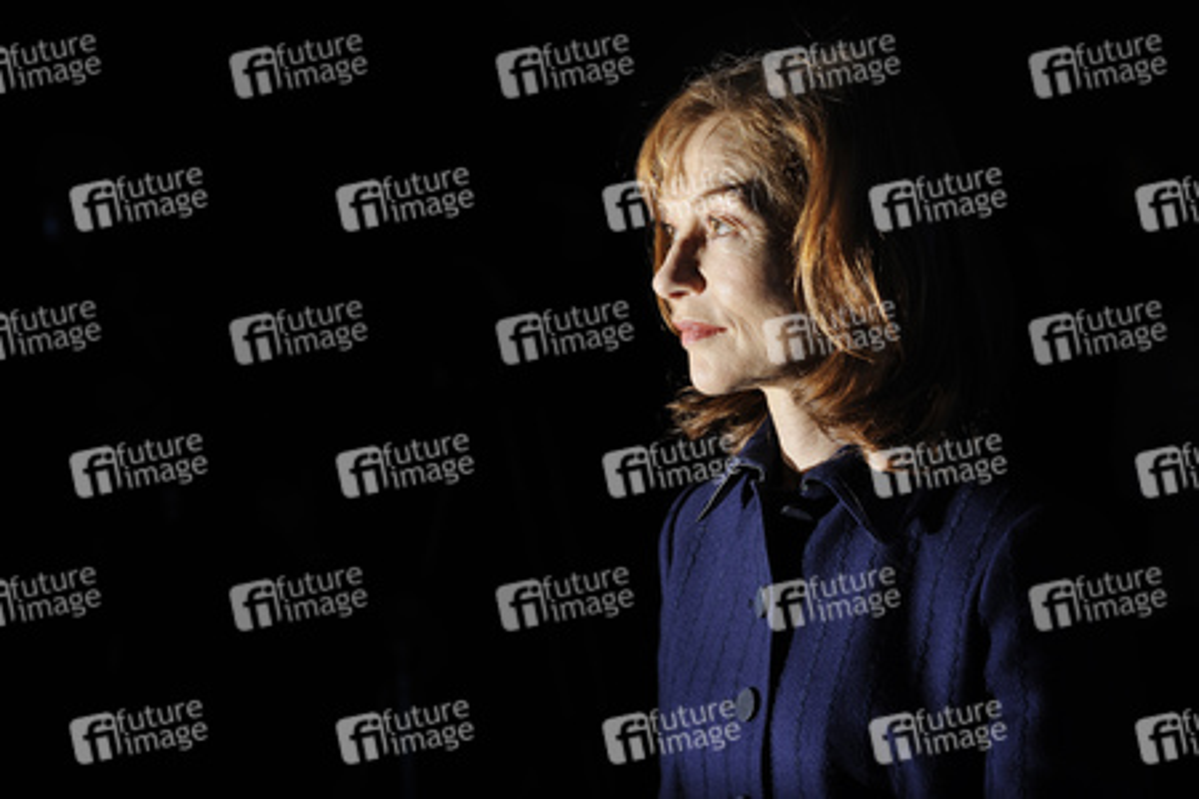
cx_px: 600
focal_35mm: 130
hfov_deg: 15.8
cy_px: 400
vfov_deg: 10.5
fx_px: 4329
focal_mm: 130
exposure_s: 1/320
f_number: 9
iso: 200
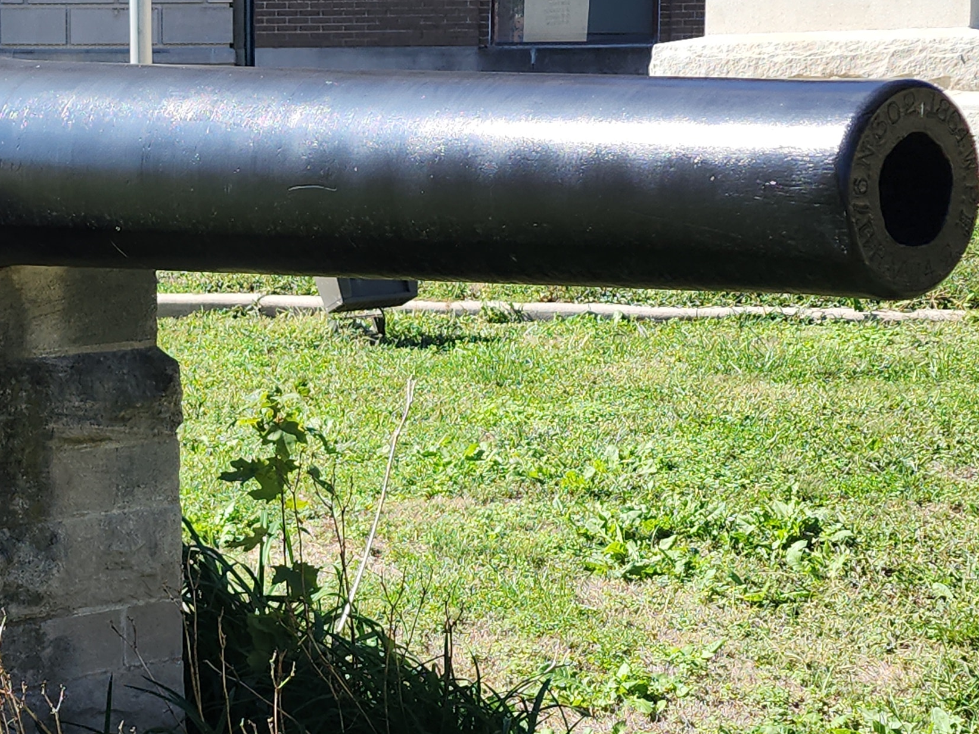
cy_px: 364
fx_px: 1584
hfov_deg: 33.2
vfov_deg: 26.1
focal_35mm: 56
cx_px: 175
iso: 12
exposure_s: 1/526
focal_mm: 6.4
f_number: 1.8
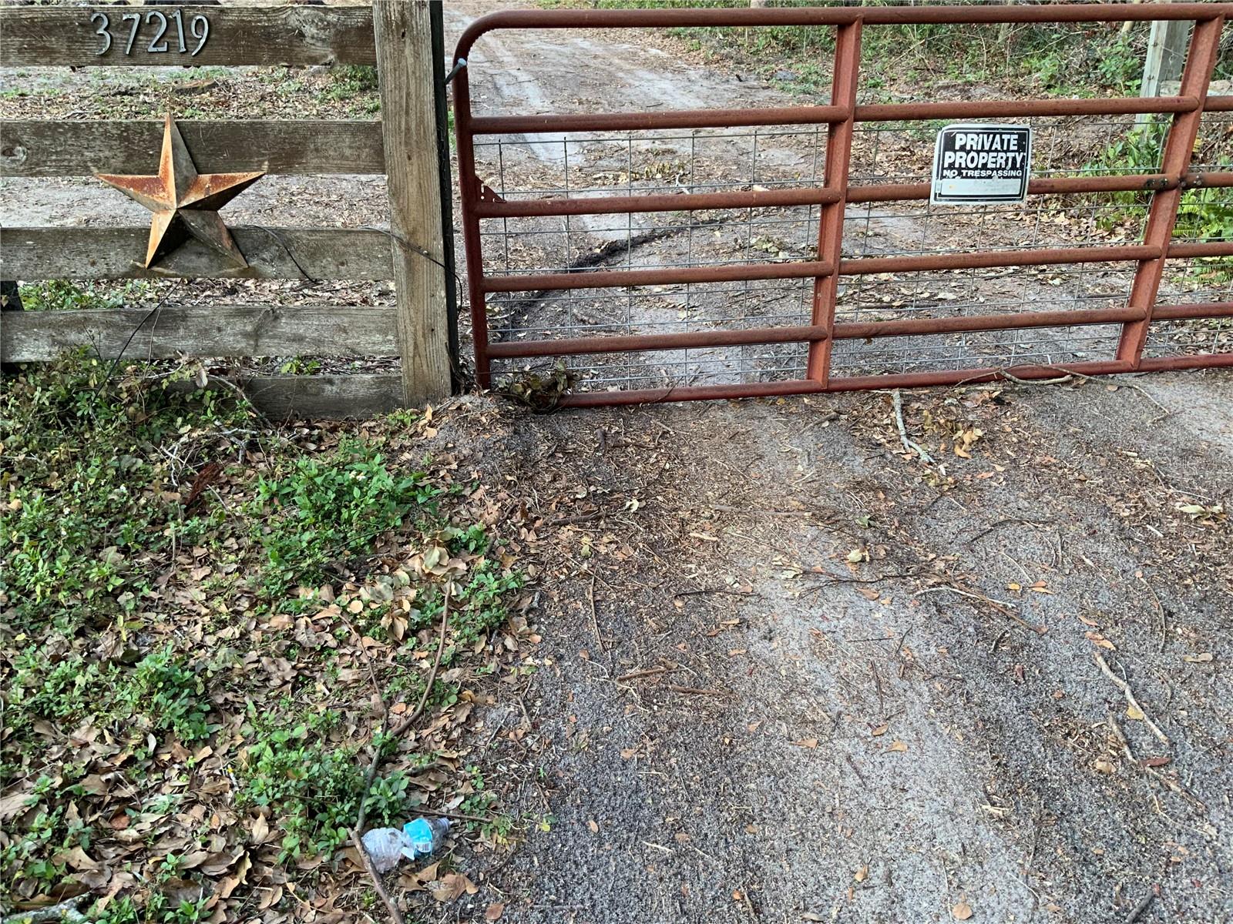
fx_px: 1033
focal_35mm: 29
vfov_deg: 48.2
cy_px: 462
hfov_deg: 61.7
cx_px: 616
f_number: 1.8
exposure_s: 1/79
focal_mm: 3
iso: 64
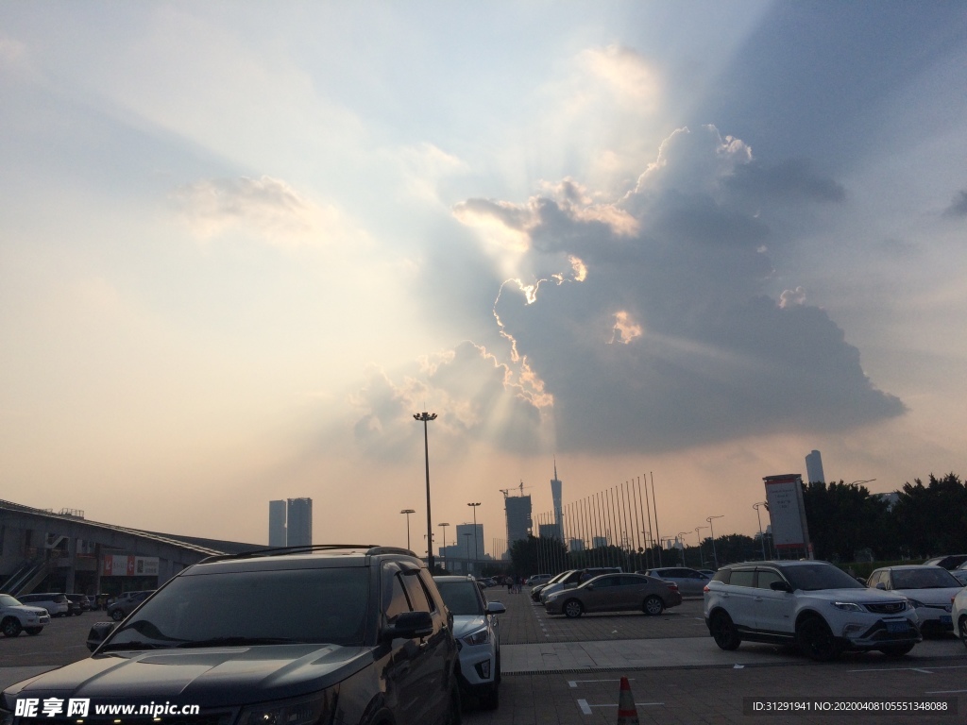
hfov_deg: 61.7
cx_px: 484
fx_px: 810
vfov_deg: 48.2
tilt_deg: +15.0
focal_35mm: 29
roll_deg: +1.6
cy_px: 362
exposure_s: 1/5882
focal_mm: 4.15
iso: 32
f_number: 2.2
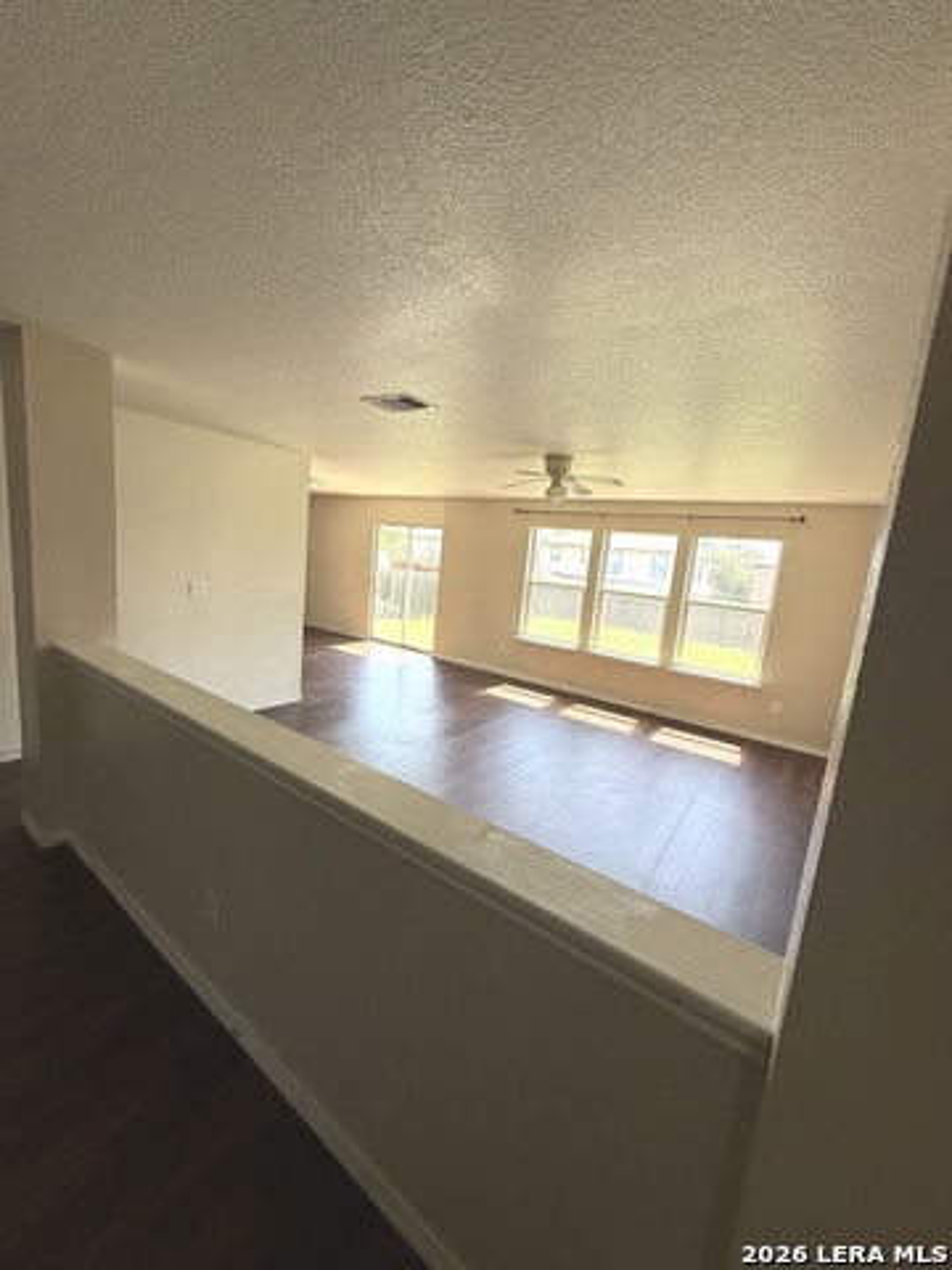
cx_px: 476
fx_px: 513
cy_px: 635
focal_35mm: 14
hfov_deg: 85.7
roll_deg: -6.0
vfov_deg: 102.1
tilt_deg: -8.3
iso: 50
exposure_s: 1/143
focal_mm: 2.22
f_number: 2.2
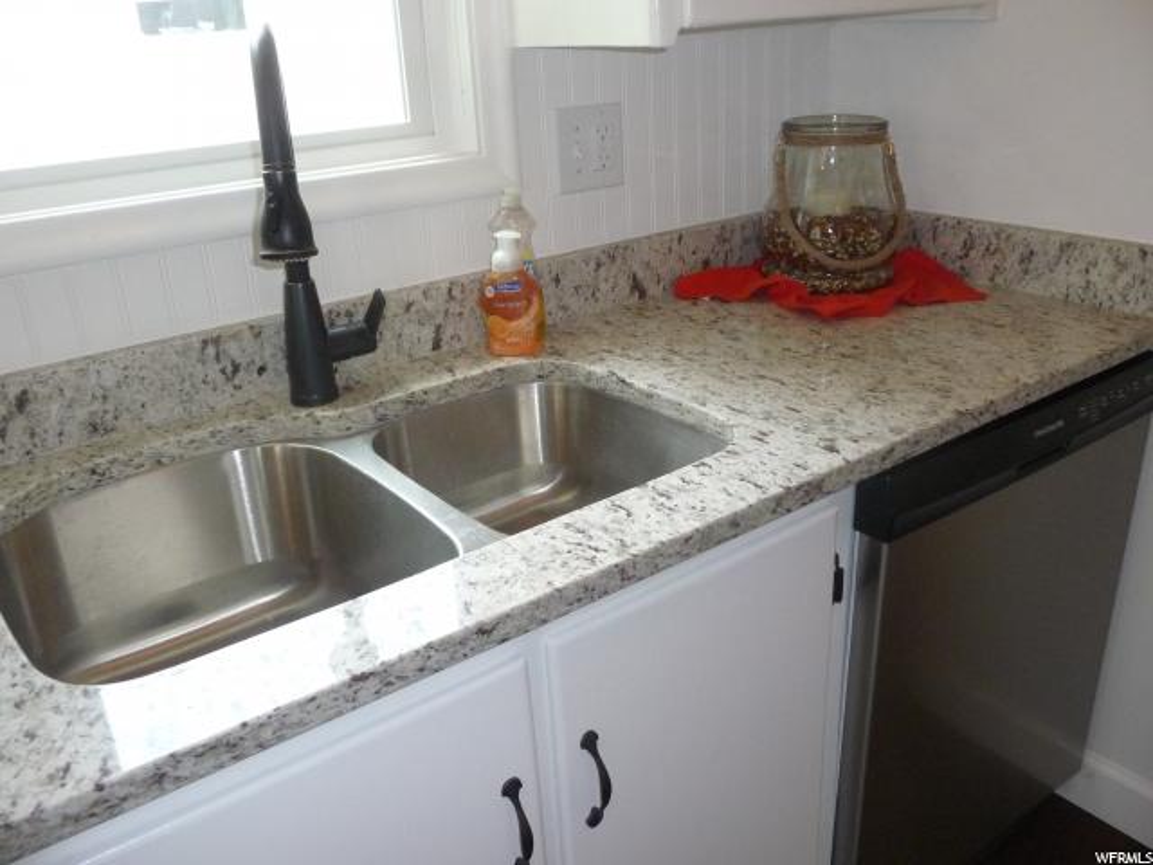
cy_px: 432
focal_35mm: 30
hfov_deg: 60.0
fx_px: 999
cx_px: 576
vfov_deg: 46.8
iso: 400
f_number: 3.4
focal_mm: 5
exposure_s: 1/100
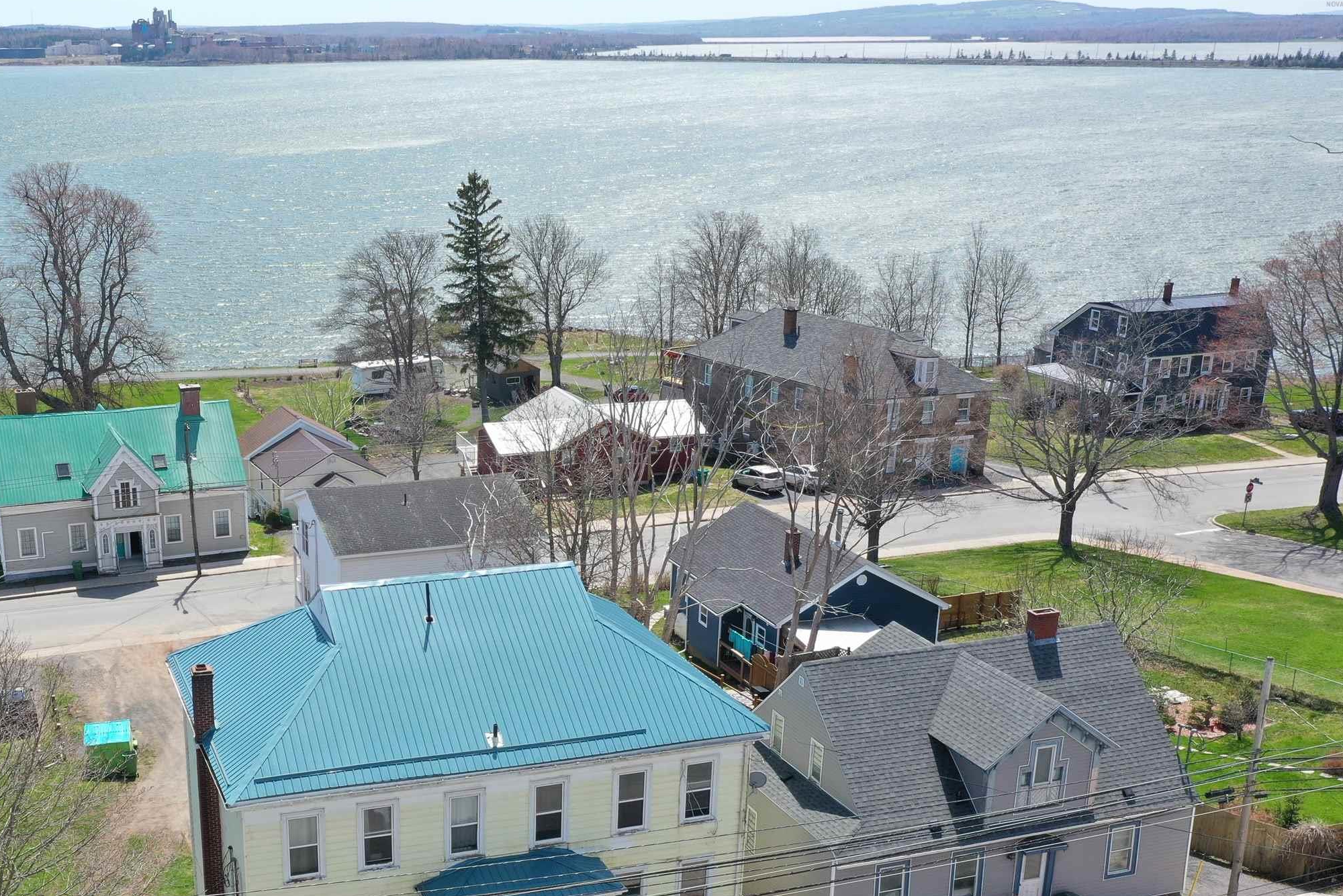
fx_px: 1604
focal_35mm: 43
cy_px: 635
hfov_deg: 44.5
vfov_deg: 30.8
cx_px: 401
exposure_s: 1/320
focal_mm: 10.26
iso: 100
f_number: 5.6
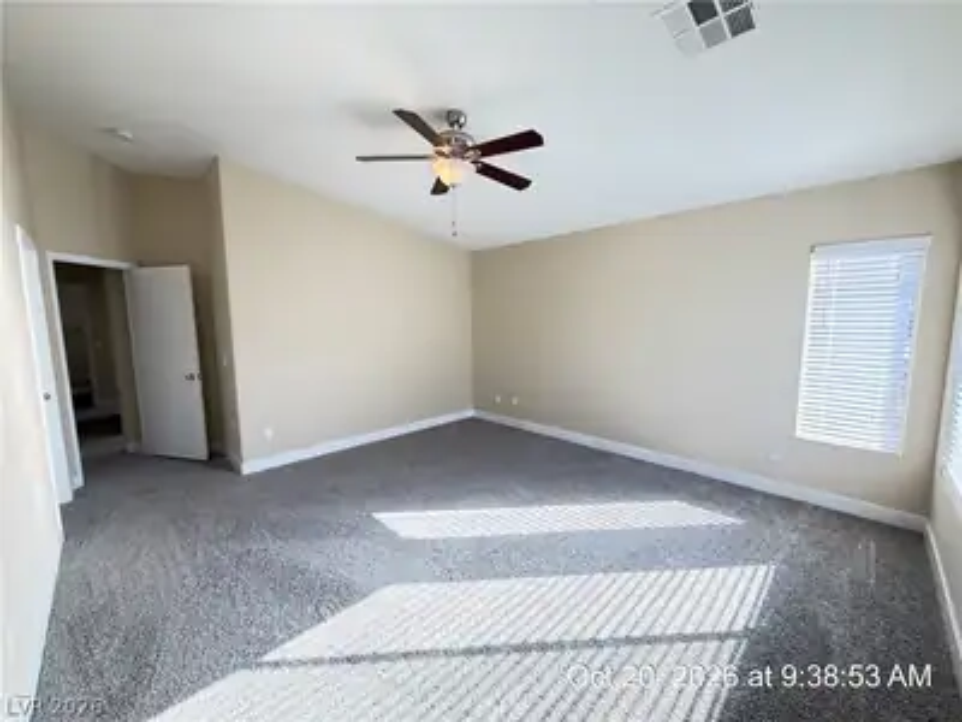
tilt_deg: -7.0
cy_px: 361
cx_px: 481
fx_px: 389
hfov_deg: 102.1
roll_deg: +0.6
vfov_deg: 85.7
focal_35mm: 14
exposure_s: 1/121
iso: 160
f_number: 2.2
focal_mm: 2.22
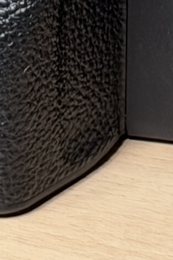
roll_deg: +0.3
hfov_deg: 3.3
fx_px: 3042
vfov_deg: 4.7
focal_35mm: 422
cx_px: 34
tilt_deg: -26.0
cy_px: -432
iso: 64
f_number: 1.8
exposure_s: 1/60
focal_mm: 6.93
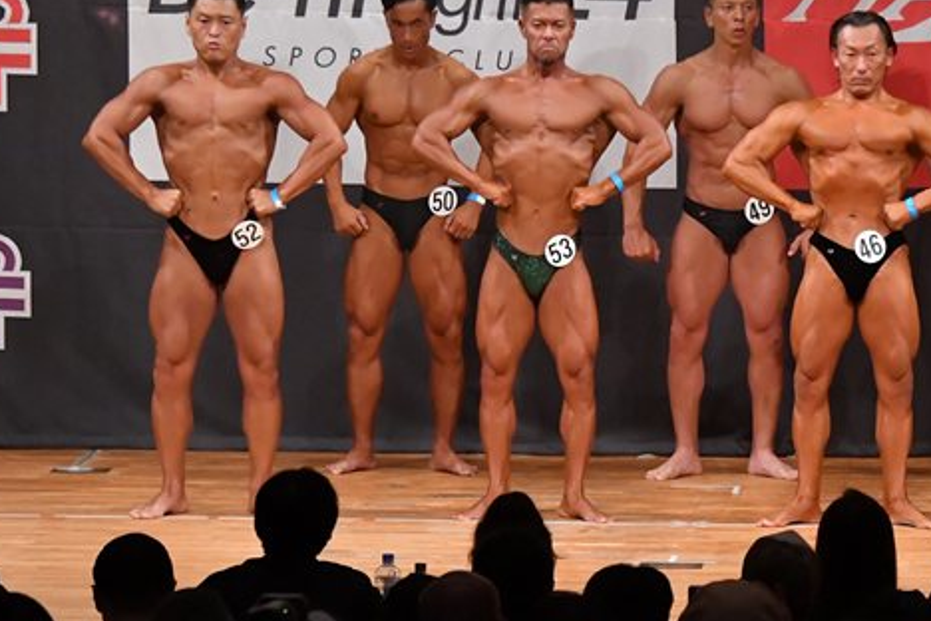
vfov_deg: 4.9
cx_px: 709
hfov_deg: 7.4
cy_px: 245
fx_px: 7189
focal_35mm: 278
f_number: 5.6
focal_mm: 112
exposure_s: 1/400
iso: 7200
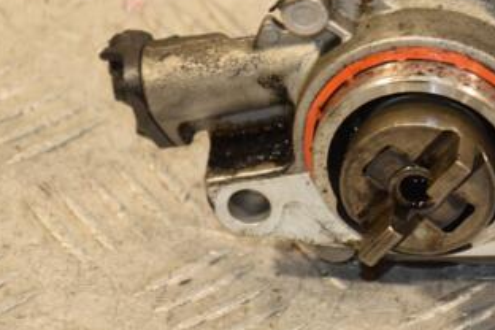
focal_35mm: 303
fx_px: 4165
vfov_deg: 4.5
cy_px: 114
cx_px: 441
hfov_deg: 6.8
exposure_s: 1/100
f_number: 5.6
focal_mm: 105
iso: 800
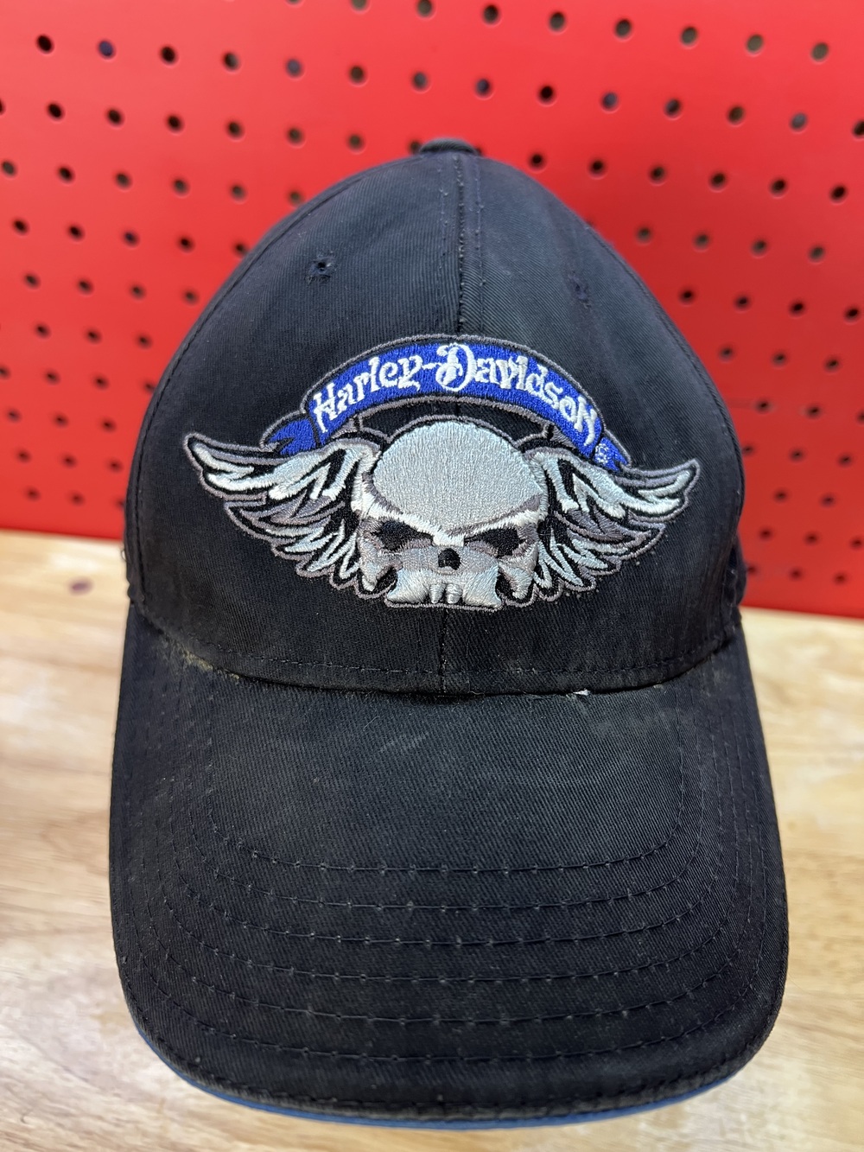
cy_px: 576
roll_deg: -5.2
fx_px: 865
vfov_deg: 67.3
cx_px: 432
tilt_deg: -39.8
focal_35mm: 26
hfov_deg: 53.1
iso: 80
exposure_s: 1/60
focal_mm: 5.7
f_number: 1.5
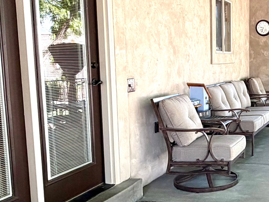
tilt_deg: -8.4
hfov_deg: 32.3
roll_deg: -2.1
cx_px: 321
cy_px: 107
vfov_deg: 29.7
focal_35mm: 49
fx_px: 381
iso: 40
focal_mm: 2.22
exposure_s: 1/124
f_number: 2.2
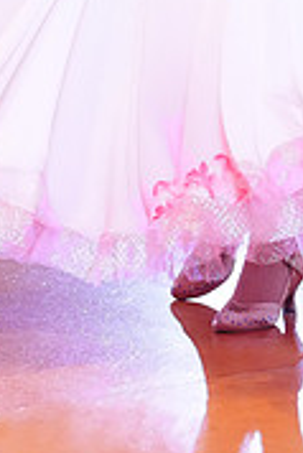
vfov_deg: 6.3
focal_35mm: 325
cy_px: -196
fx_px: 4095
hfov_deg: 4.2
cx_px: 47
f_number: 2.8
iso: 5000
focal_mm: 100
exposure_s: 1/500
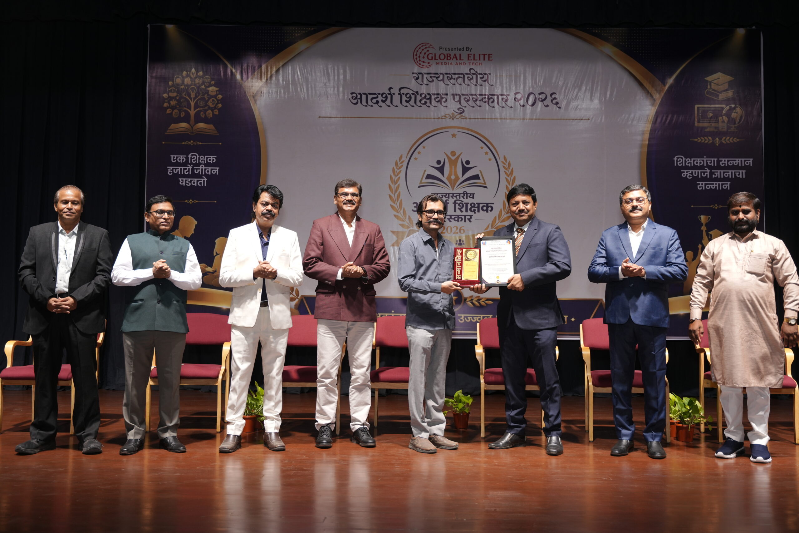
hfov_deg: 53.5
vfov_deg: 37.2
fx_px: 792
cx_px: 400
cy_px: 266
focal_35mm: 36
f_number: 3.2
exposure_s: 1/100
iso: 400
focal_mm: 35.7
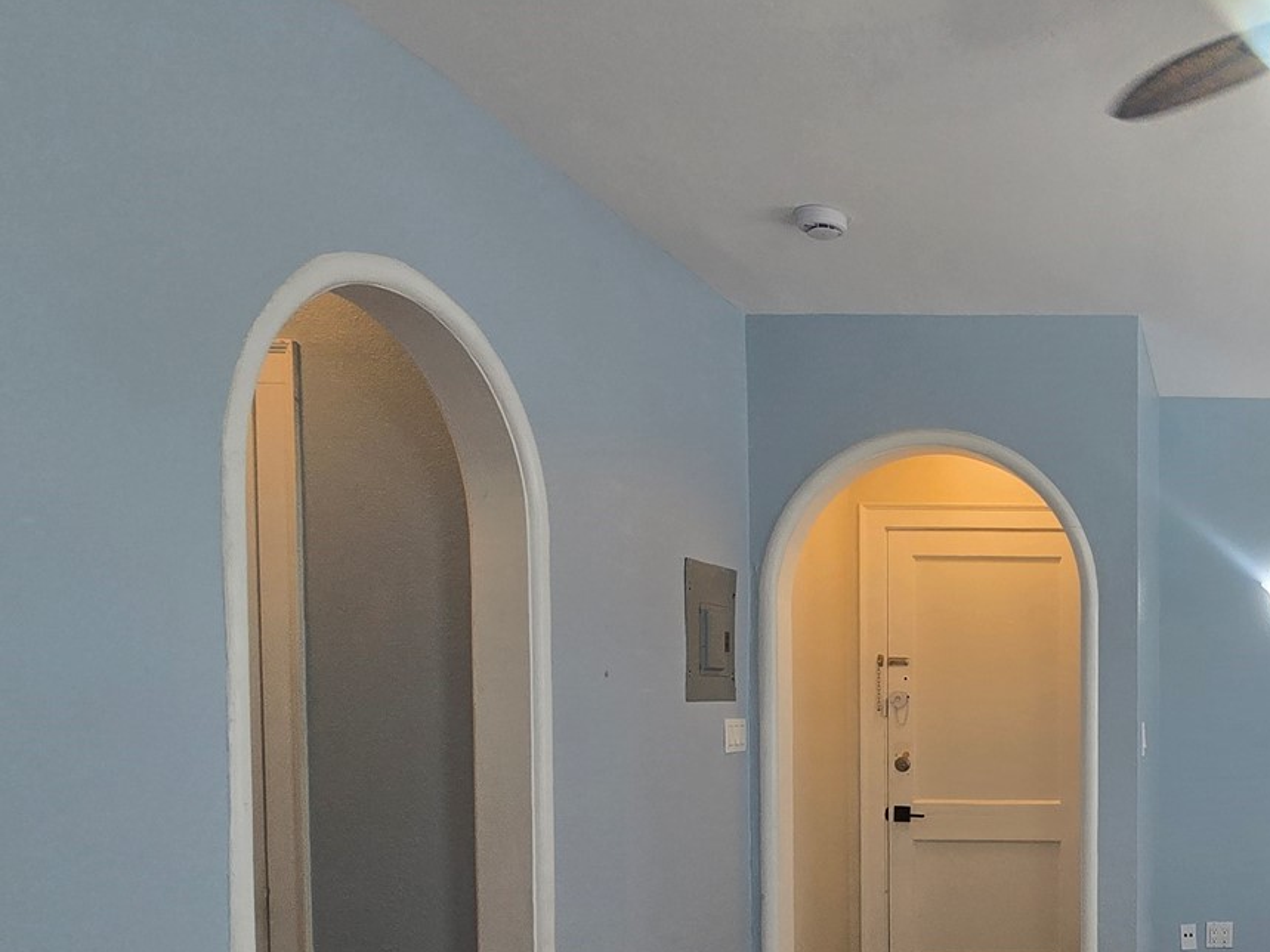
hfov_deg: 48.6
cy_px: 744
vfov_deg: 43.6
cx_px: 1254
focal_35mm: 31
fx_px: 1137
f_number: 2.2
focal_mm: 2.2
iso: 64
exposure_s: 1/120
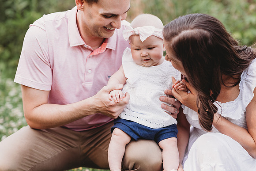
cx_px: 128
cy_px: 86
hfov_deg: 23.9
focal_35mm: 85
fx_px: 605
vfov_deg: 16.1
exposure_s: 1/250
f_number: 2.2
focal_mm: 85
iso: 100
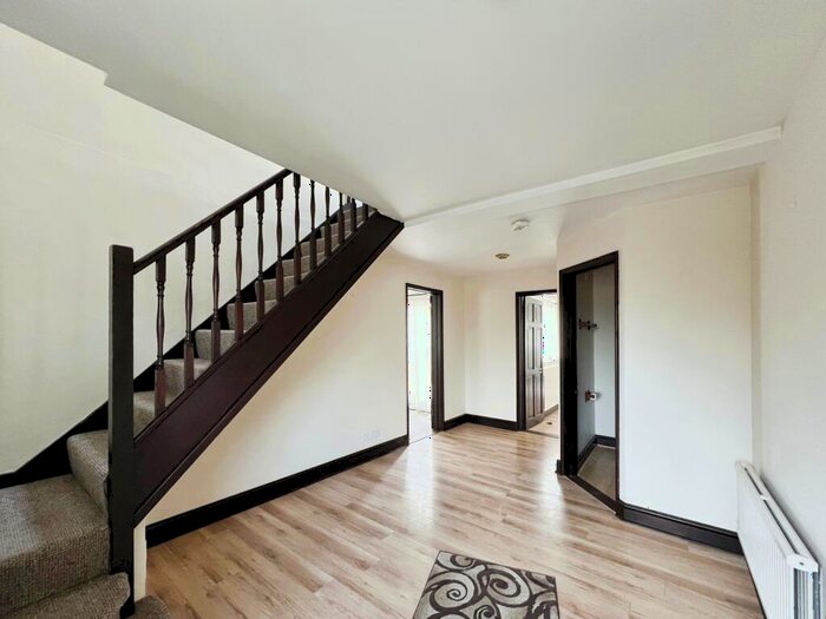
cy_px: 310
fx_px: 310
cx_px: 413
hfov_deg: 106.2
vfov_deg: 89.9
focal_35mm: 13
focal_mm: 1.57
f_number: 1.8
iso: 250
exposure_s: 1/60
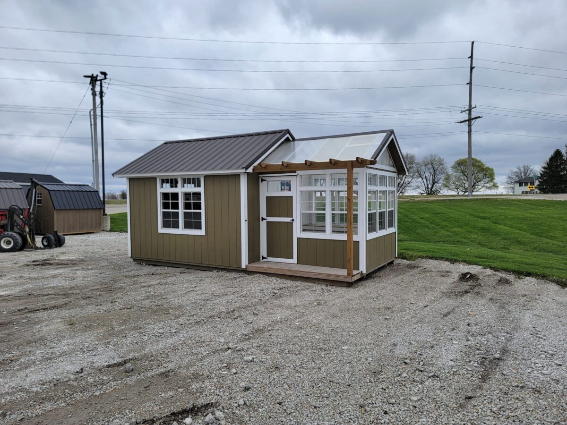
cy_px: 212
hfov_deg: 71.6
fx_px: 393
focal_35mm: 24
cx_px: 284
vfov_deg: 56.8
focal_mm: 6.7
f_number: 1.8
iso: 16
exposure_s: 1/470
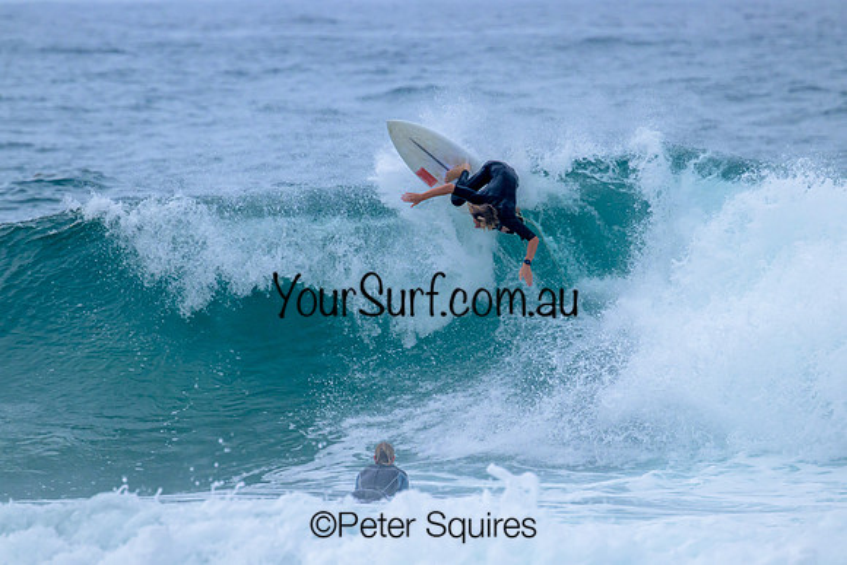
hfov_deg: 2.9
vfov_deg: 1.9
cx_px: 429
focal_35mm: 706
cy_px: 279
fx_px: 16605
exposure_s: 1/1250
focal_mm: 680
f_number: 11
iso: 1600
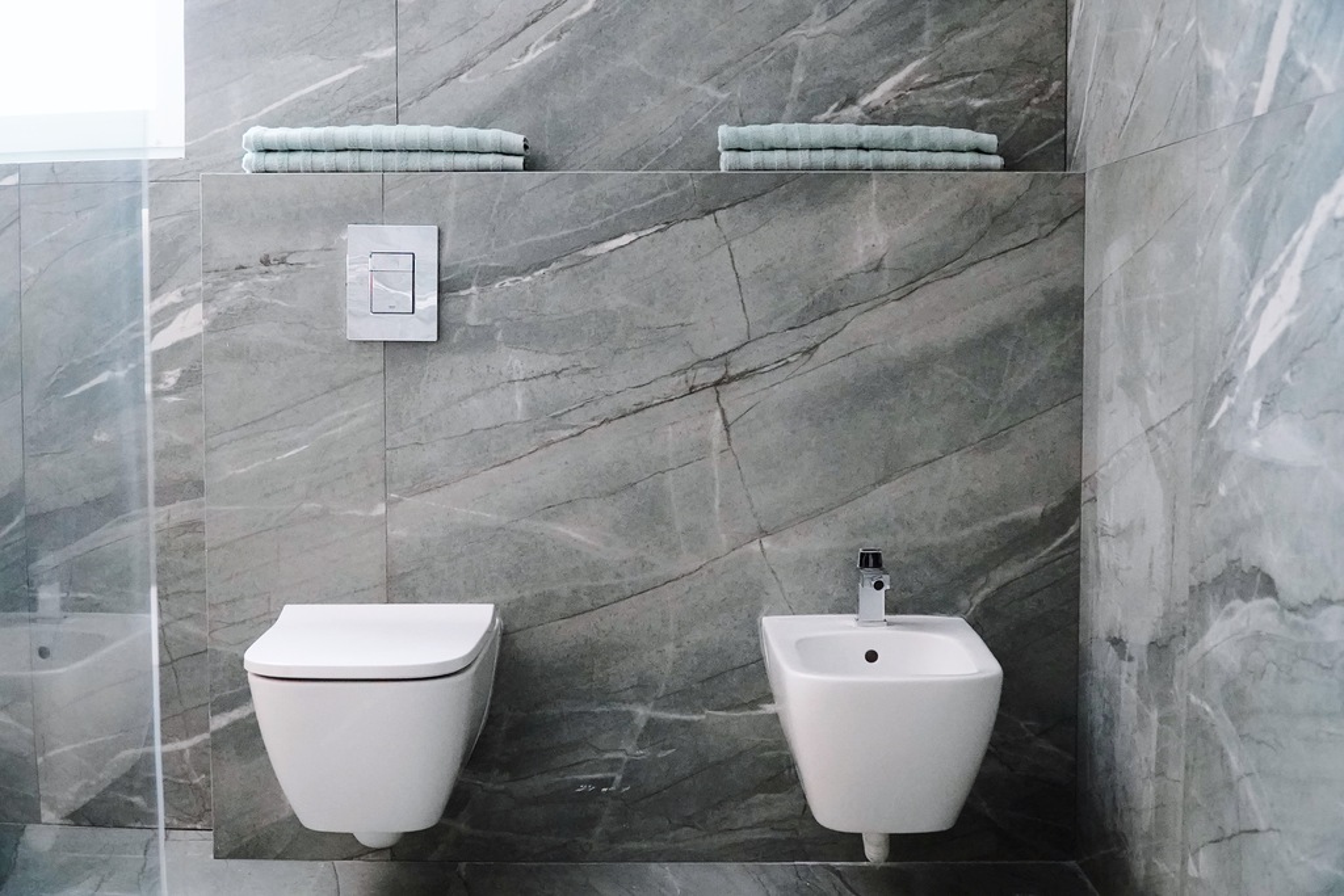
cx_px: 672
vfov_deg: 31.2
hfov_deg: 45.4
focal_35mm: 43
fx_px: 1605
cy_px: 448
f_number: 4
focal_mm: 29
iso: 8000
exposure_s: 1/160
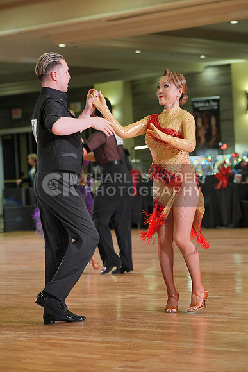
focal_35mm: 104
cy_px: 186
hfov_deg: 13.2
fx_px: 1074
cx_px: 124
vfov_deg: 19.6
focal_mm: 104
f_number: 4
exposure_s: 1/400
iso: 2500
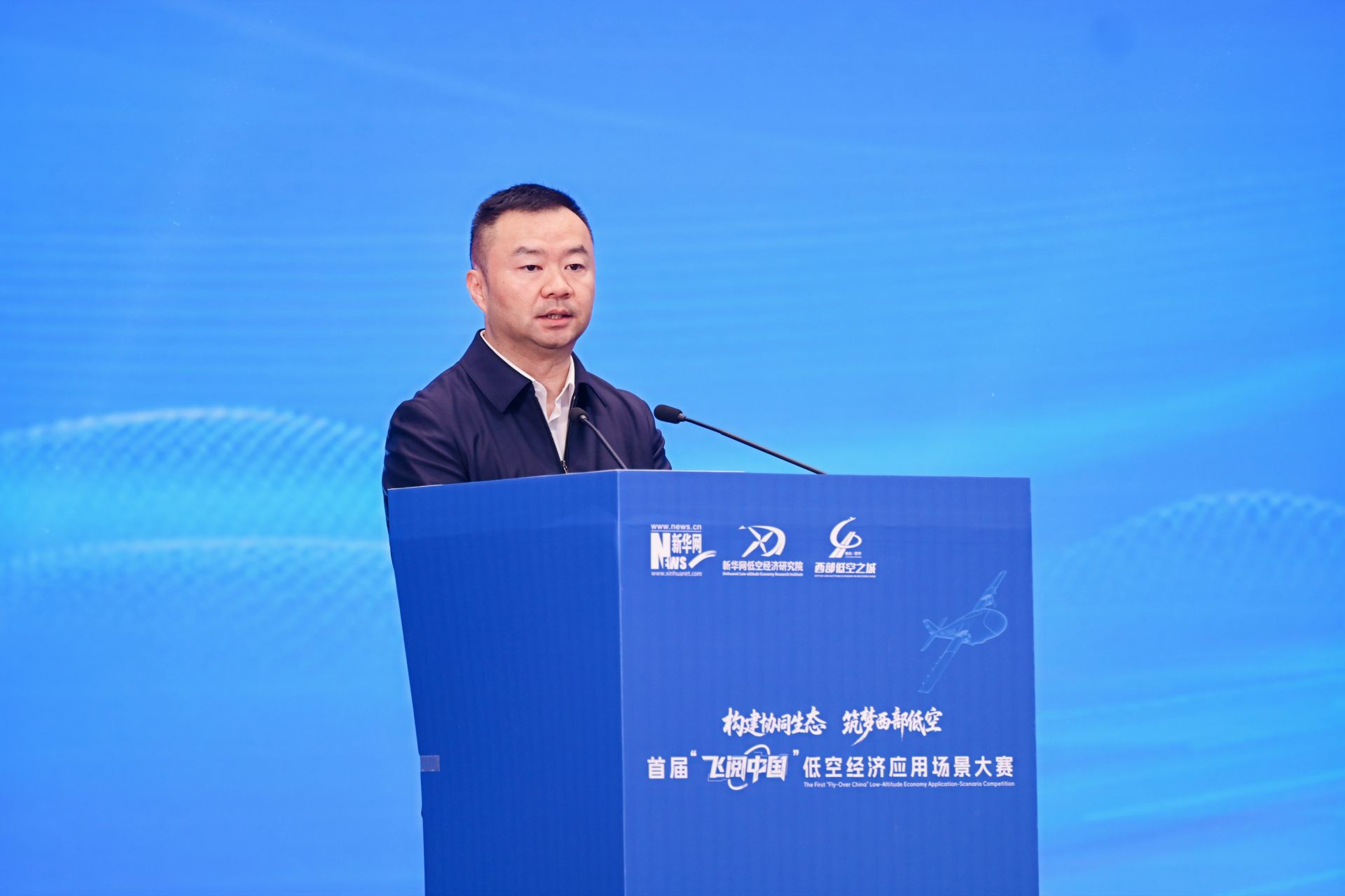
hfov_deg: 7.6
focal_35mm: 270
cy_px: 448
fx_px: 10084
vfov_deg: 5.1
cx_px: 672
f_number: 3.2
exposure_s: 1/200
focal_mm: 180
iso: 320
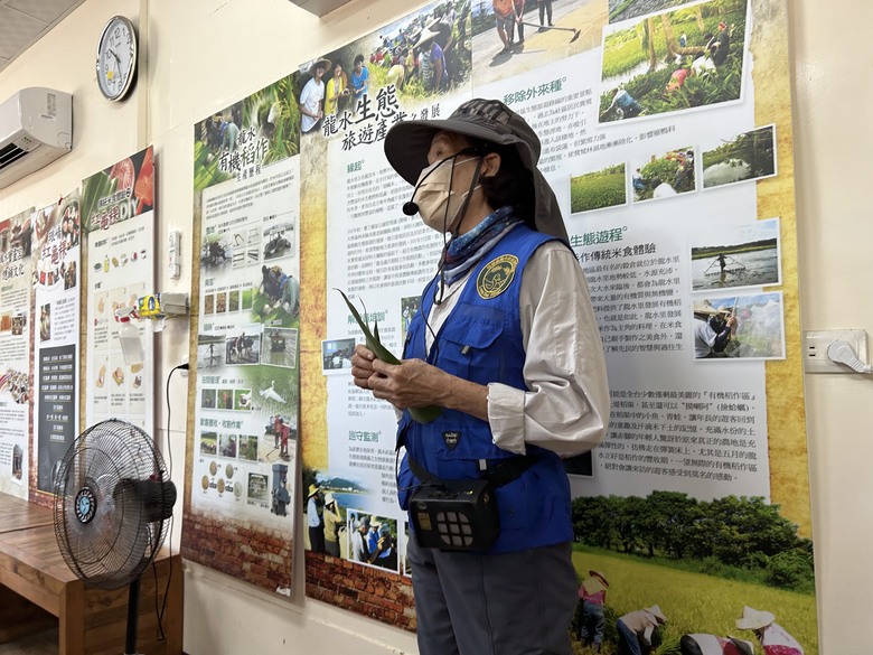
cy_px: 328
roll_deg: +0.3
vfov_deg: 53.1
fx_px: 656
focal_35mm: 26
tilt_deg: +2.2
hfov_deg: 67.3
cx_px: 436
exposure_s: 1/120
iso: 100
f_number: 1.5
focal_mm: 5.7
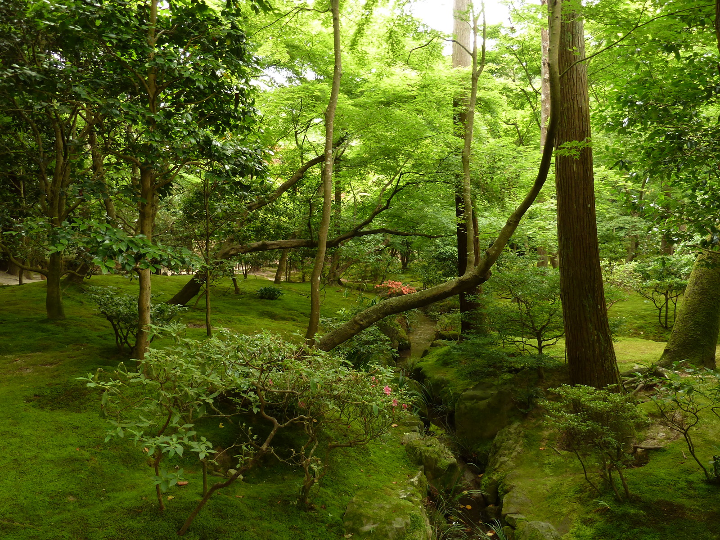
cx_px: 360
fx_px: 520
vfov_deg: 54.9
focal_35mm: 25
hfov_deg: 69.4
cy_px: 270
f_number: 3.3
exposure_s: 1/10
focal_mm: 4.1
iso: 80
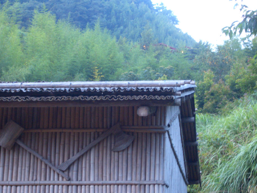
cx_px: 128
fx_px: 780
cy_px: 96
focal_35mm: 105
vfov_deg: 14.1
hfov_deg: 18.7
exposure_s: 1/10
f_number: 4.8
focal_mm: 17.4
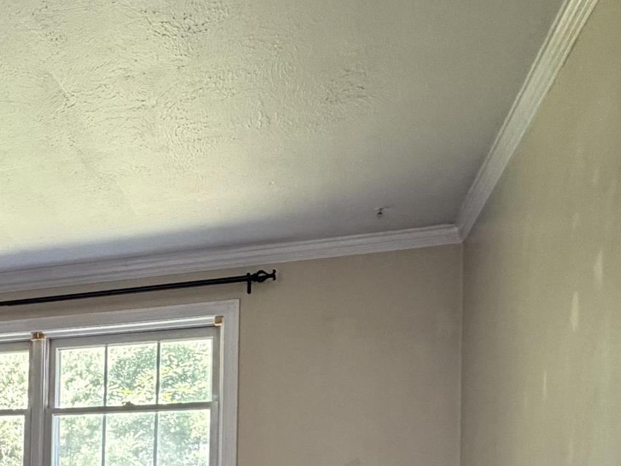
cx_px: -123
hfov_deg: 31.9
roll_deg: -1.2
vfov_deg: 26.3
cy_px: 539
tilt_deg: +0.5
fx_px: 897
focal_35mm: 50
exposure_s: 1/70
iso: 320
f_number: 2.2
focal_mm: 2.22
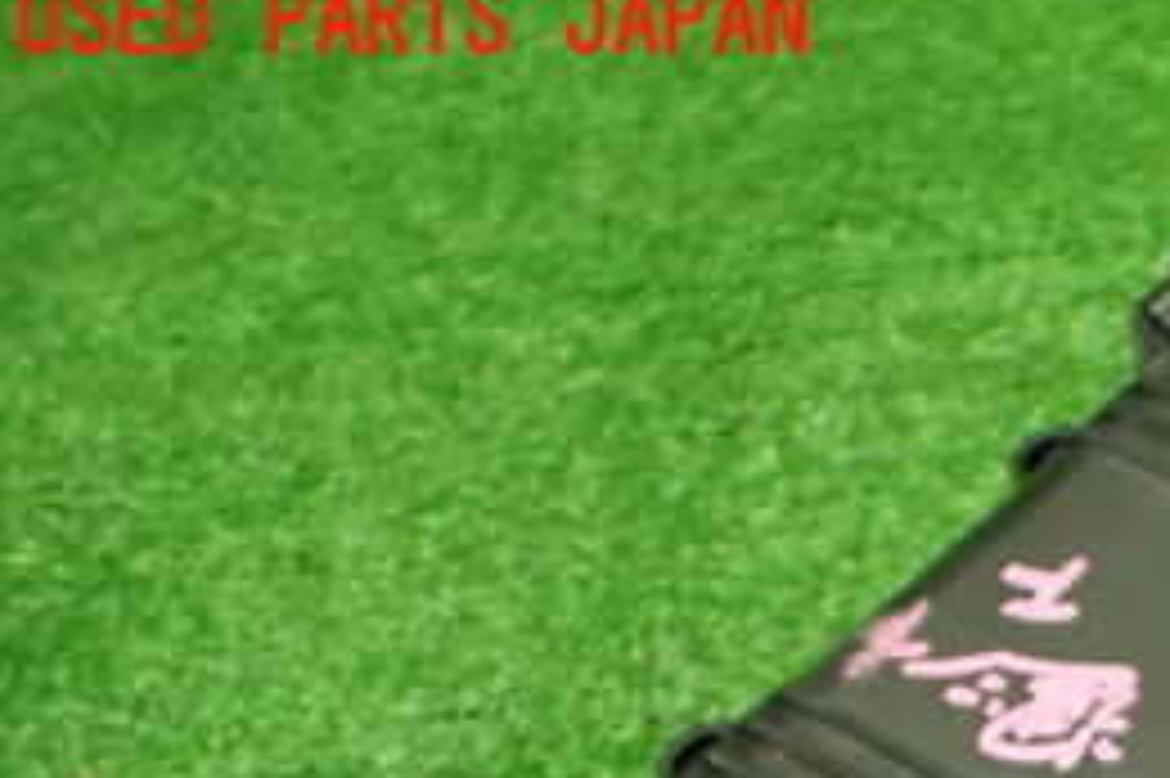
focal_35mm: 72
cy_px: 980
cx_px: 1341
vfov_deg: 17.8
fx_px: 2338
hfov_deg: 25.7
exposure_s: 1/125
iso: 640
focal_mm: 5.4
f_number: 2.3
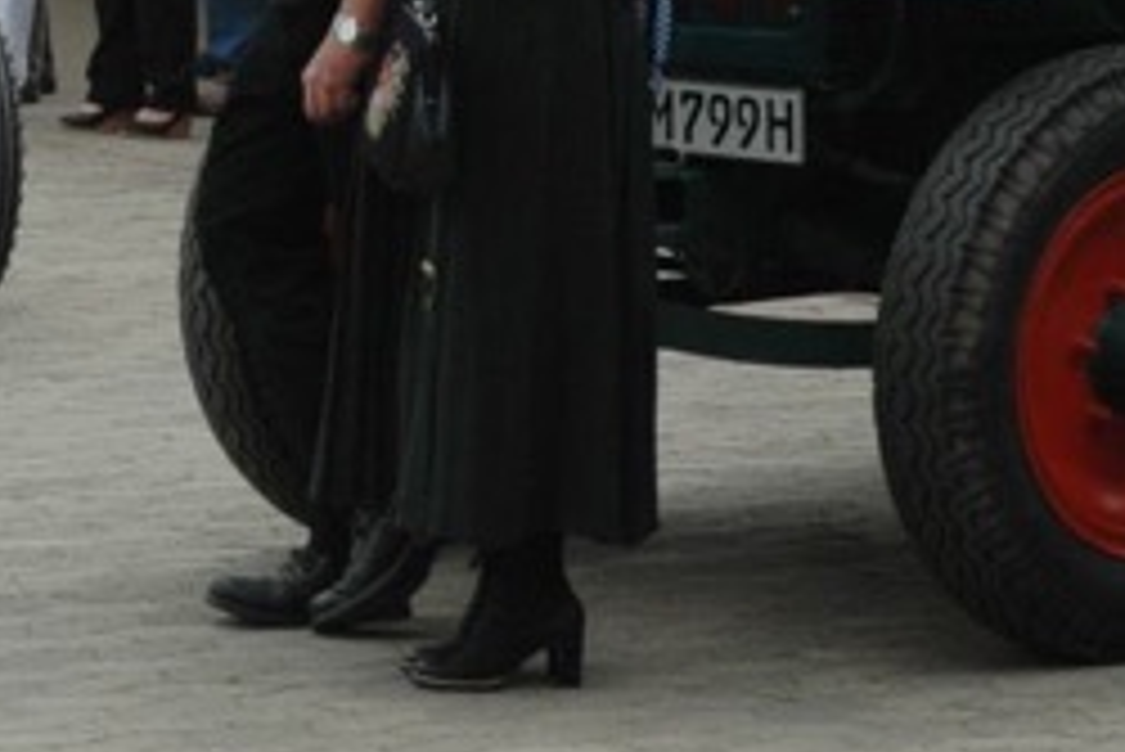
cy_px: -77
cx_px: -112
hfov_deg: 8.9
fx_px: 7191
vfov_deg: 6.0
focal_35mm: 230
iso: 400
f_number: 9
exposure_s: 1/320
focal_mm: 48
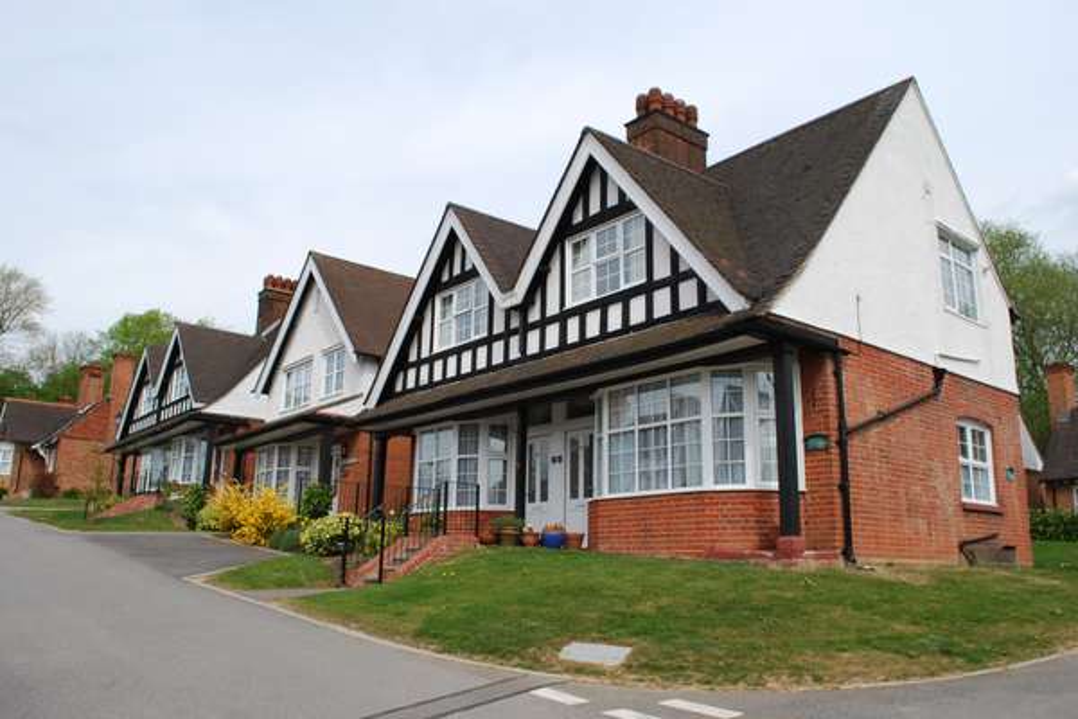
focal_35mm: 27
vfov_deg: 47.9
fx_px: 808
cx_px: 539
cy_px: 360
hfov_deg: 67.4
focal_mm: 18
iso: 100
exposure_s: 1/200
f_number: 7.1
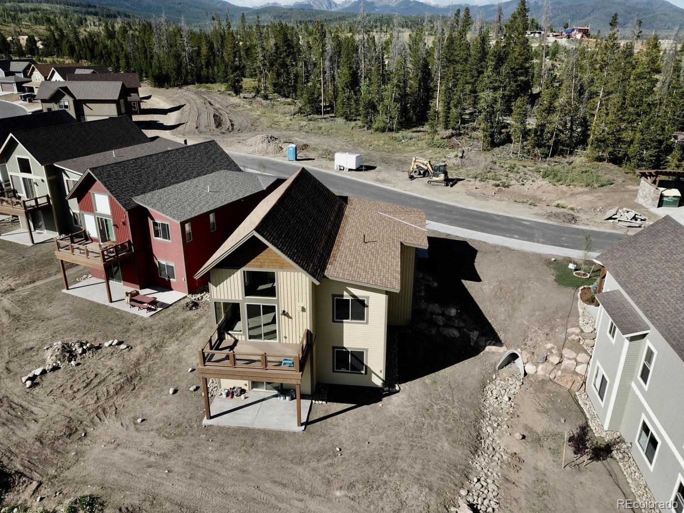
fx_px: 514
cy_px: 256
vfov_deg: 53.1
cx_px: 342
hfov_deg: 67.3
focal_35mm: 26
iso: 100
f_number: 2.2
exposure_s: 1/993
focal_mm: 4.73
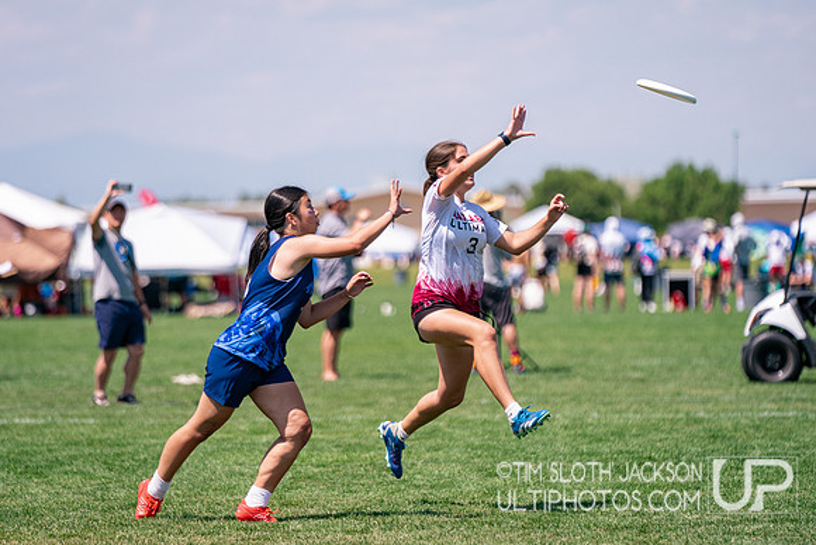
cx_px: 370
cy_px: 274
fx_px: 5345
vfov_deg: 5.8
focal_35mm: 236
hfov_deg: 8.7
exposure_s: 1/5000
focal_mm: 200
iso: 320
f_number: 3.2
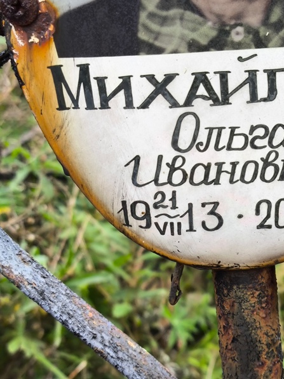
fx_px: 734
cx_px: 213
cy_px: 189
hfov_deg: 21.7
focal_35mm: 67
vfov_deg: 29.0
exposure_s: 1/120
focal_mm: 4.71
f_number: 1.7
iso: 50
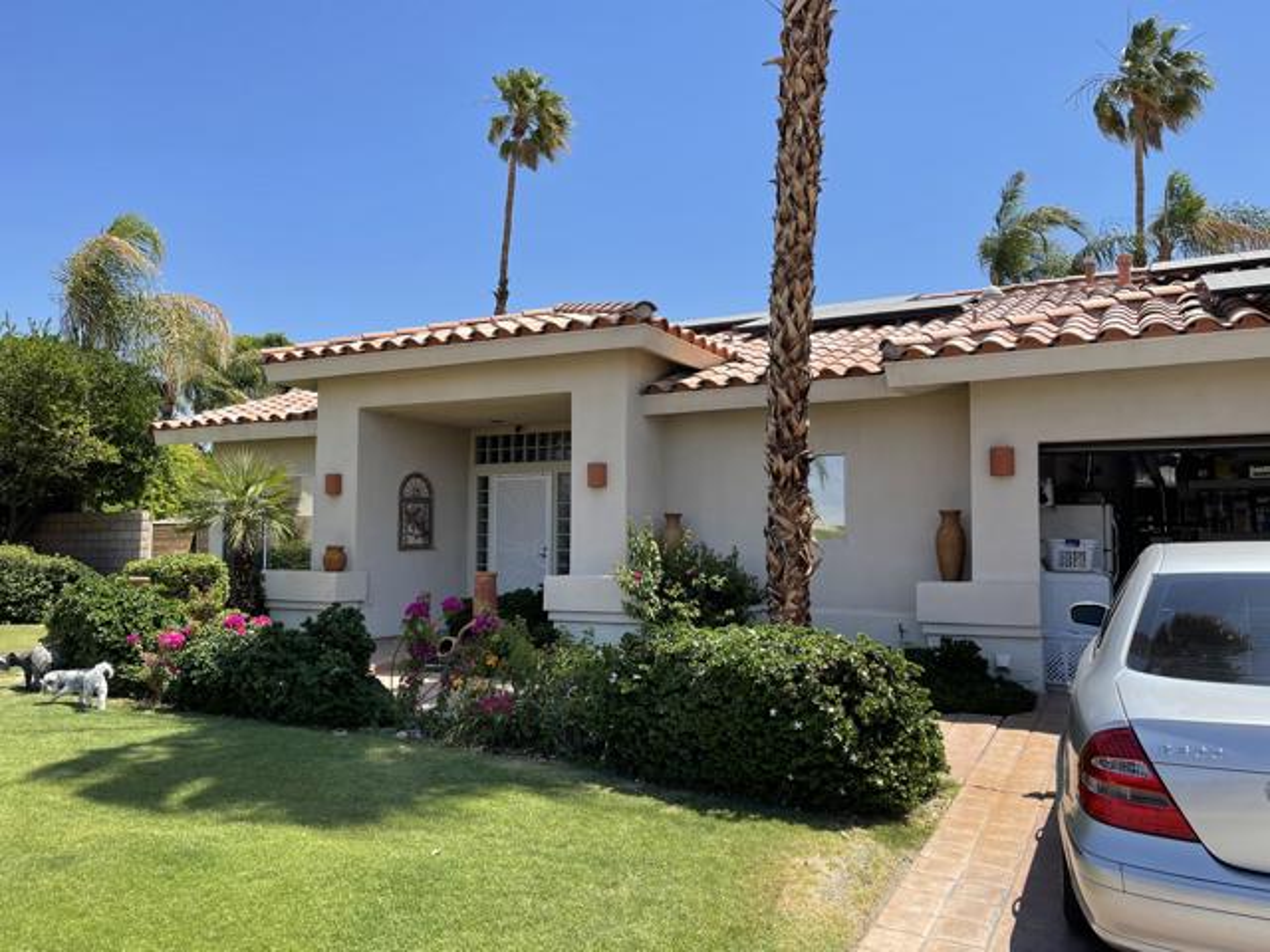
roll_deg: +0.0
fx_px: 954
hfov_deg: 67.3
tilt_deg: +4.7
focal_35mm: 26
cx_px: 635
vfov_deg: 53.1
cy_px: 476
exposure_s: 1/2387
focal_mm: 5.1
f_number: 1.6
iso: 32
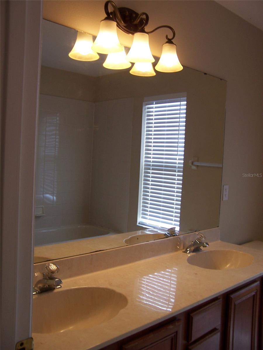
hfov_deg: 42.9
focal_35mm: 33
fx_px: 334
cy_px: 175
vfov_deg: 55.4
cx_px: 132
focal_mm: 5.5
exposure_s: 1/30
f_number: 3.4
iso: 80
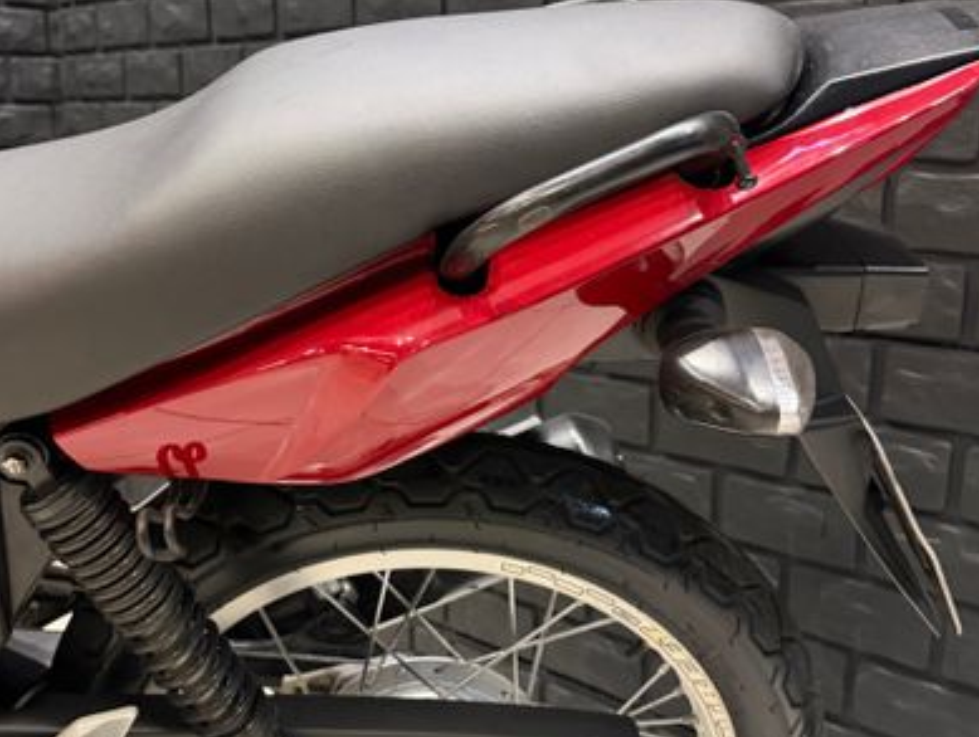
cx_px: 425
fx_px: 821
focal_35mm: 29
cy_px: 435
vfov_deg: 48.1
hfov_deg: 61.4
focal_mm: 6.76
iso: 500
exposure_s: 1/60
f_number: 1.78
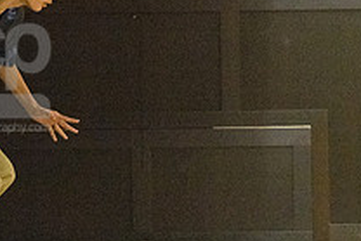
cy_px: 72
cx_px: -2
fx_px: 3241
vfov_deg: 4.3
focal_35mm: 323
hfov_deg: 6.4
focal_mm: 116
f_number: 4.5
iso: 10000
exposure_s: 1/1000
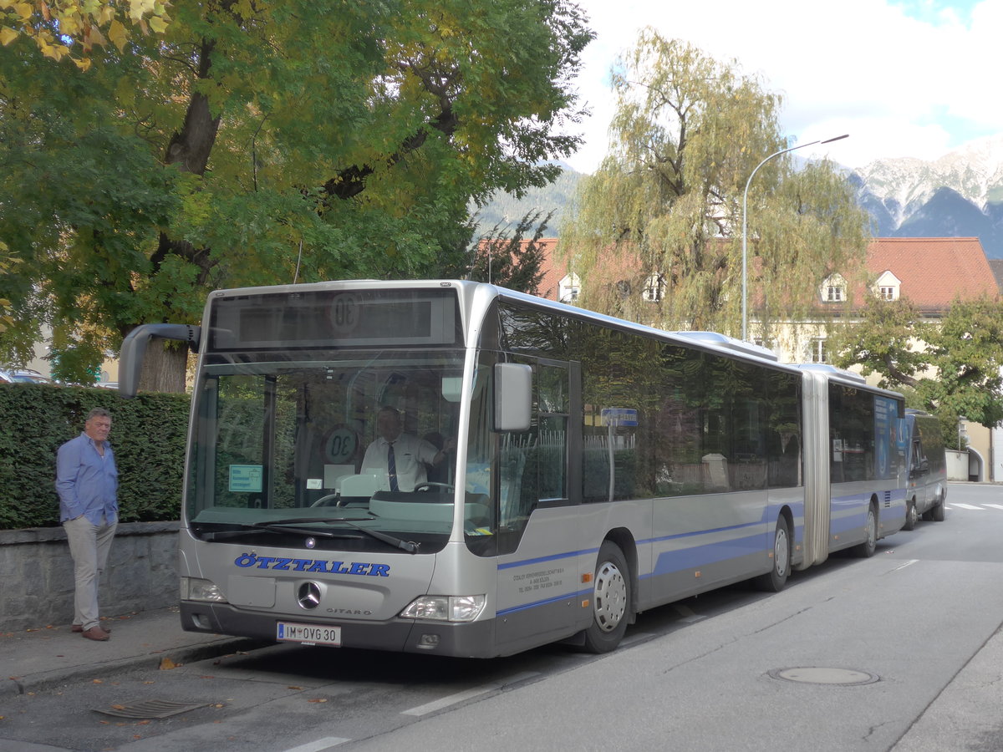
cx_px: 502
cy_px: 376
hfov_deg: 41.2
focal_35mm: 46
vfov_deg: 31.5
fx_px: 1333
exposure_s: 1/400
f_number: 3
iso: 160
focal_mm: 9.5
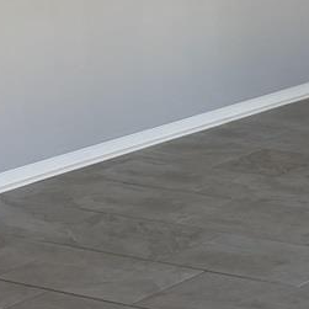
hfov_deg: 12.8
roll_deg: +1.0
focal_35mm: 108
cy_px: -4
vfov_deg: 15.8
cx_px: 714
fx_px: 1091
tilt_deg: -7.9
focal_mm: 6.76
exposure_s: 1/196
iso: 100
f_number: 1.78
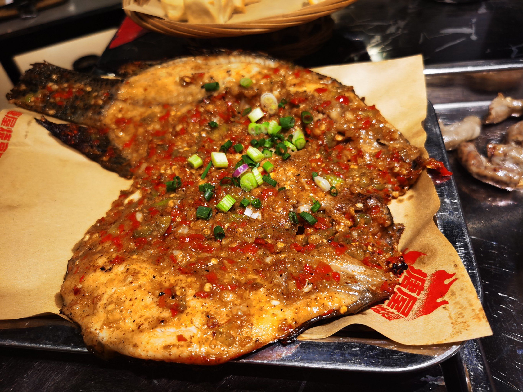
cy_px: 196
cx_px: 262
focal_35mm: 27
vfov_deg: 51.4
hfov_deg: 65.3
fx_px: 408
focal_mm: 5.56
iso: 100
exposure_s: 1/100
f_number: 1.6
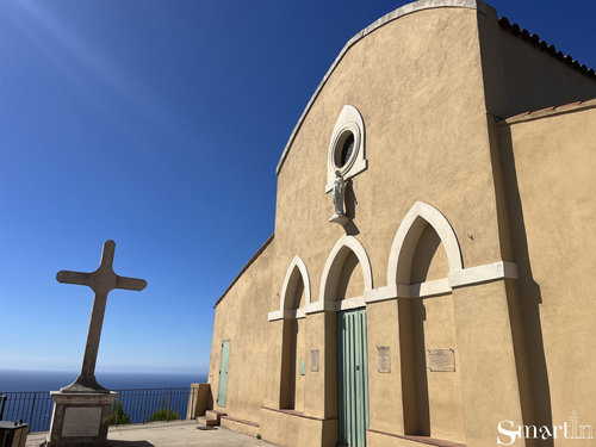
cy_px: 224
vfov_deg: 53.1
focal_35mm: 26
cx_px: 298
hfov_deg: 67.3
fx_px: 448
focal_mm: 5.1
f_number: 1.6
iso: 50
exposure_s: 1/7353
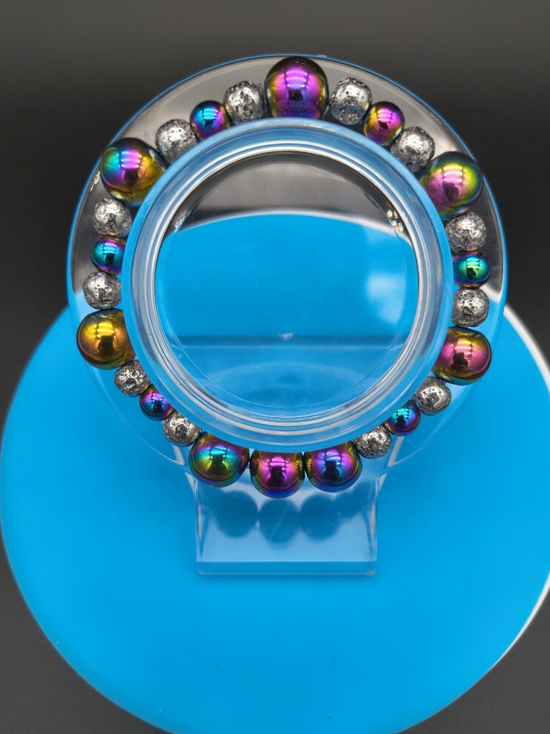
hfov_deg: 53.0
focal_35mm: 26
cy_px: 381
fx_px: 551
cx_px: 284
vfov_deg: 67.3
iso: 641
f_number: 1.7
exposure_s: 1/120
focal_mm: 4.68
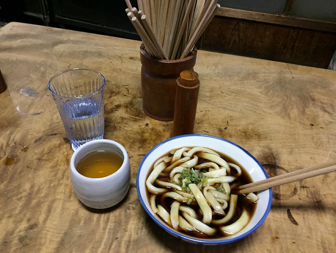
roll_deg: -5.4
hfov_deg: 61.6
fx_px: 282
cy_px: 126
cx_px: 168
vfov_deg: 48.3
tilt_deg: -38.7
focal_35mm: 29
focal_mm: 4.15
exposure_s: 1/15
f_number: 2.2
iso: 320
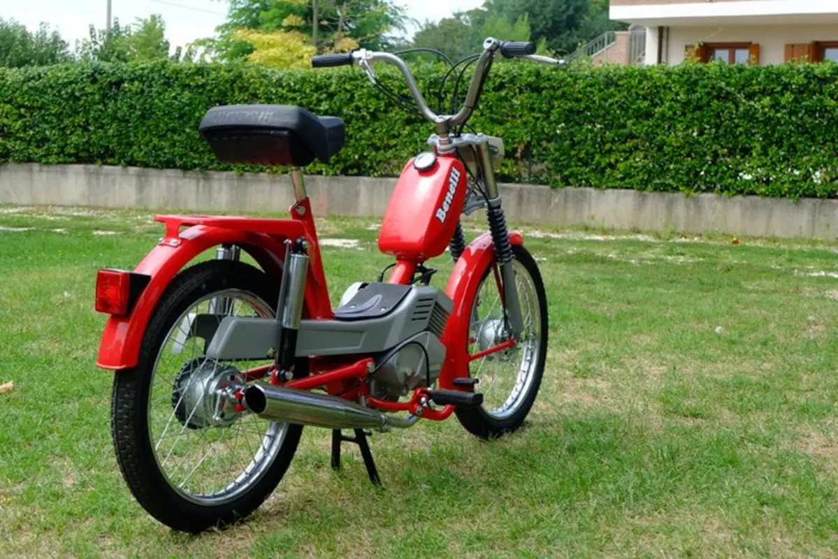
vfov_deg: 24.2
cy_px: 280
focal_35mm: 56
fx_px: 1304
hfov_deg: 35.6
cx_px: 419
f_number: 5.6
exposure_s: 1/140
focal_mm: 37.1
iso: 200
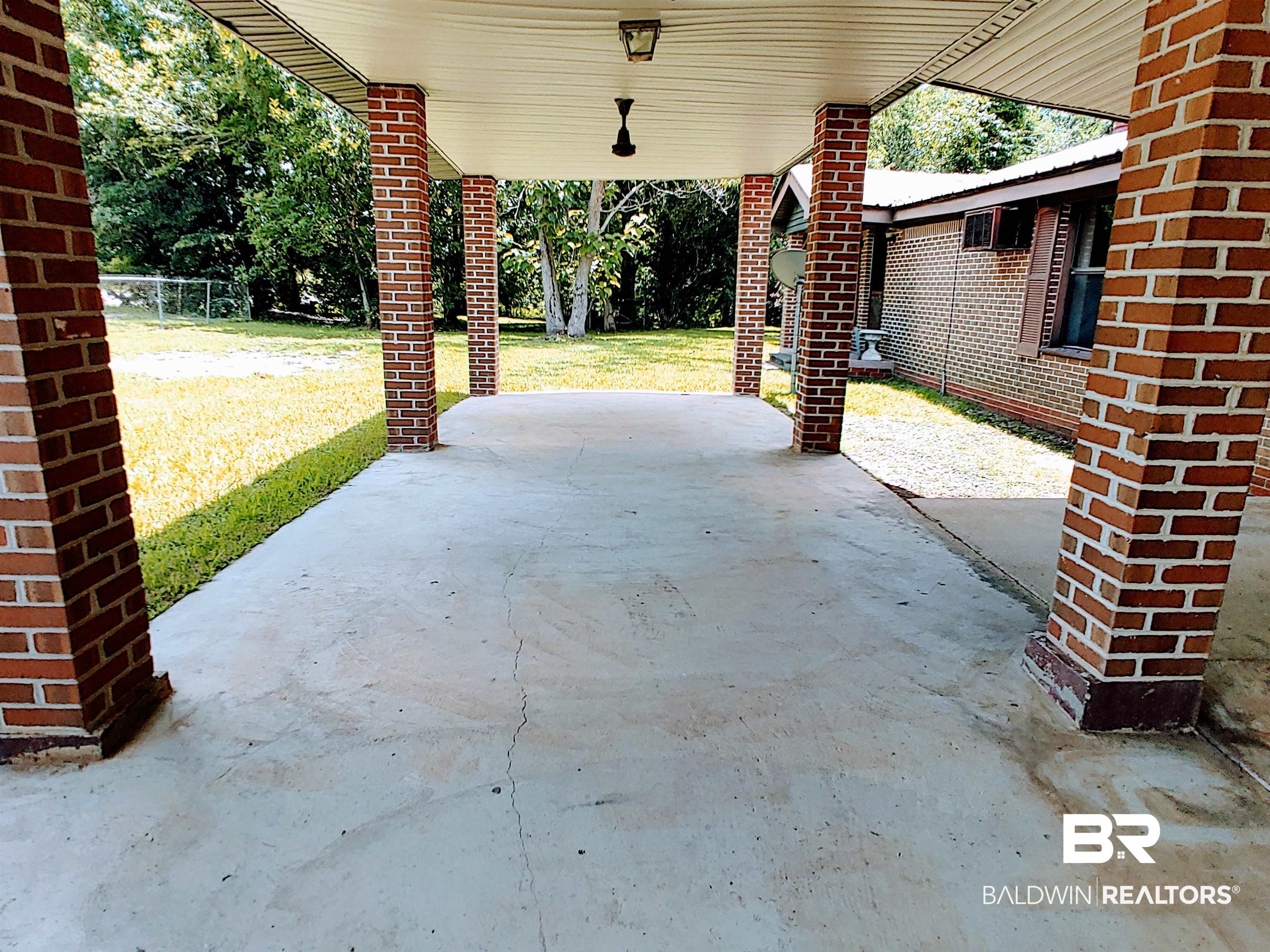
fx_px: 807
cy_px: 476
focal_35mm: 22
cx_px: 635
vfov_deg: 61.1
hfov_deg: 76.4
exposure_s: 1/209
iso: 50
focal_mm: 1.78
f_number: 1.9
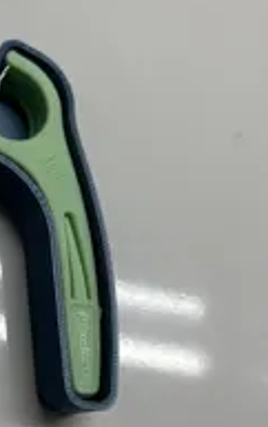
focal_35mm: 57
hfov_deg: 21.3
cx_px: -47
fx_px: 665
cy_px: 243
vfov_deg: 35.6
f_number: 1.6
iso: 40
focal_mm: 5.1
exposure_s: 1/282
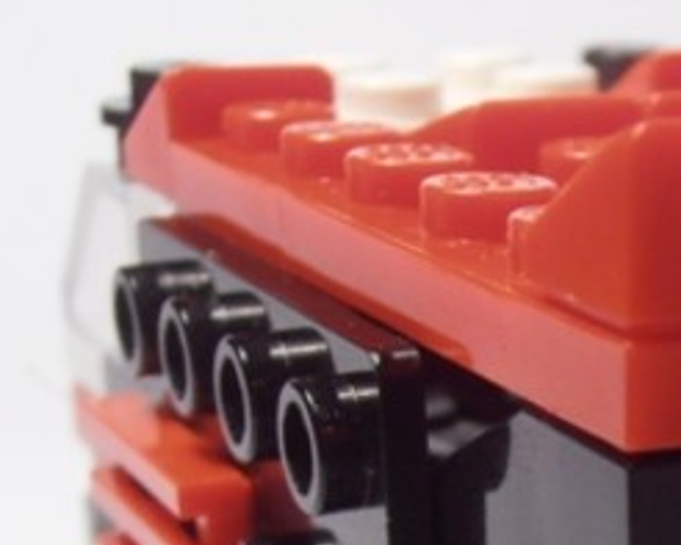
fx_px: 2662
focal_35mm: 132
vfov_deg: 11.3
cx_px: 955
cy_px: 784
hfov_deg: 13.9
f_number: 3.9
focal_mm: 6.61
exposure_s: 1/40
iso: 100
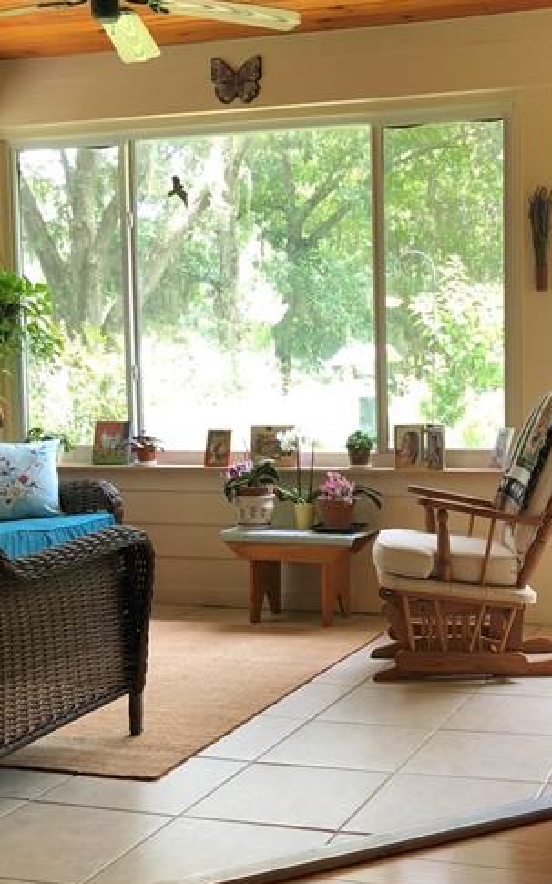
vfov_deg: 42.6
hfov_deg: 26.8
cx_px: 452
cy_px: 481
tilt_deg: -4.8
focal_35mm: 47
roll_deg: +1.1
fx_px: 1132
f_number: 1.8
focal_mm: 4
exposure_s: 1/30
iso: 32
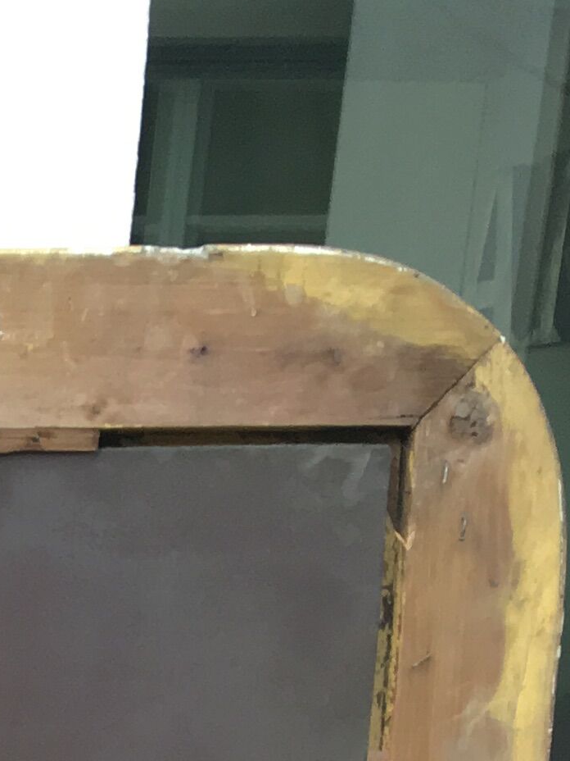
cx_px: -616
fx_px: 2766
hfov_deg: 10.7
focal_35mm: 126
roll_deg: -0.5
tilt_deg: -21.5
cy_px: 1588
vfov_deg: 13.2
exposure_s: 1/100
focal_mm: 4.15
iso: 32
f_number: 2.2
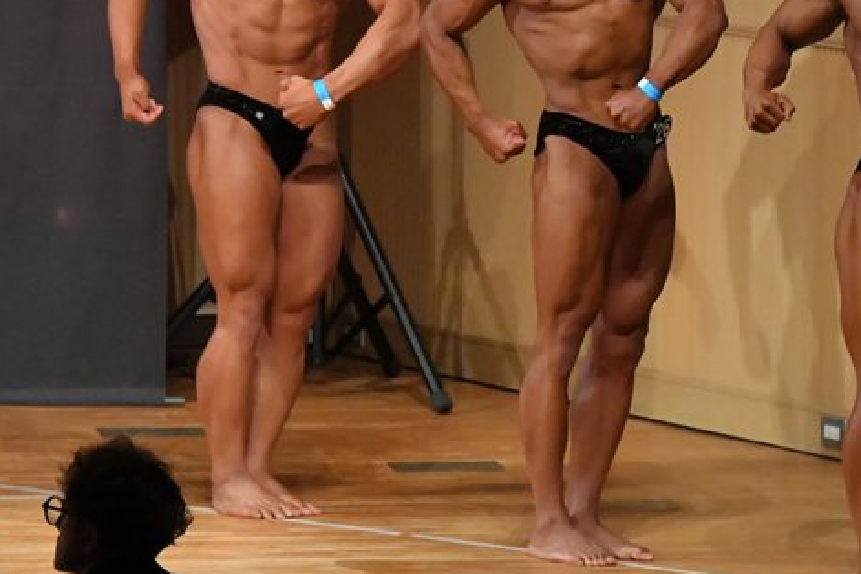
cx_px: 542
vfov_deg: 3.1
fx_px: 10618
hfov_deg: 4.6
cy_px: 181
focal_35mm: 444
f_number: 5.6
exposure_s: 1/400
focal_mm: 180
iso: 10000
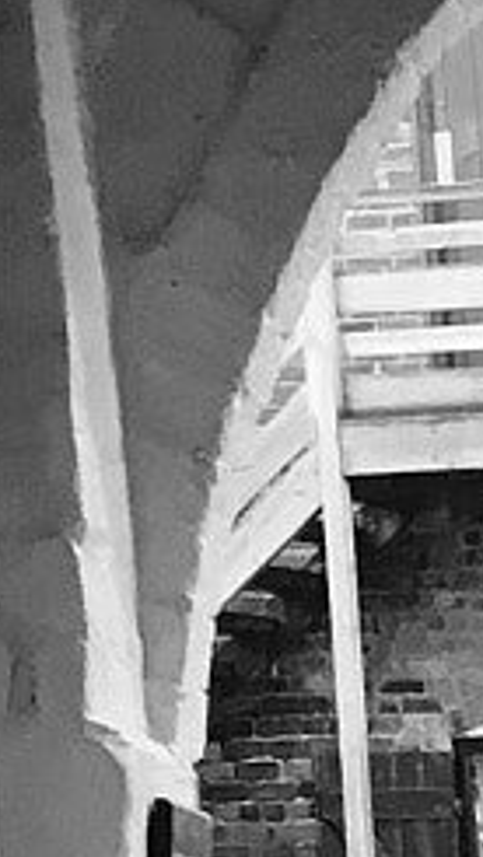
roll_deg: +2.4
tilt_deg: -7.0
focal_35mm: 206
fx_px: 4685
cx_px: 1488
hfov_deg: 5.5
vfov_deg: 10.0
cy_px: 1459
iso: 40
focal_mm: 4.15
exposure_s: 1/33
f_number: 2.2
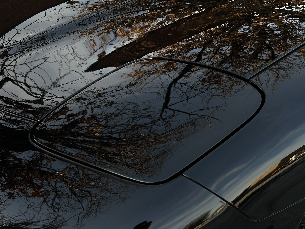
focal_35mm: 48
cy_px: 114
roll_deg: -2.7
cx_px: 152
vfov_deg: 30.3
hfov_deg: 39.7
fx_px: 423
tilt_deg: -25.7
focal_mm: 6.86
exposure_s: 1/450
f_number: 1.78
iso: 64
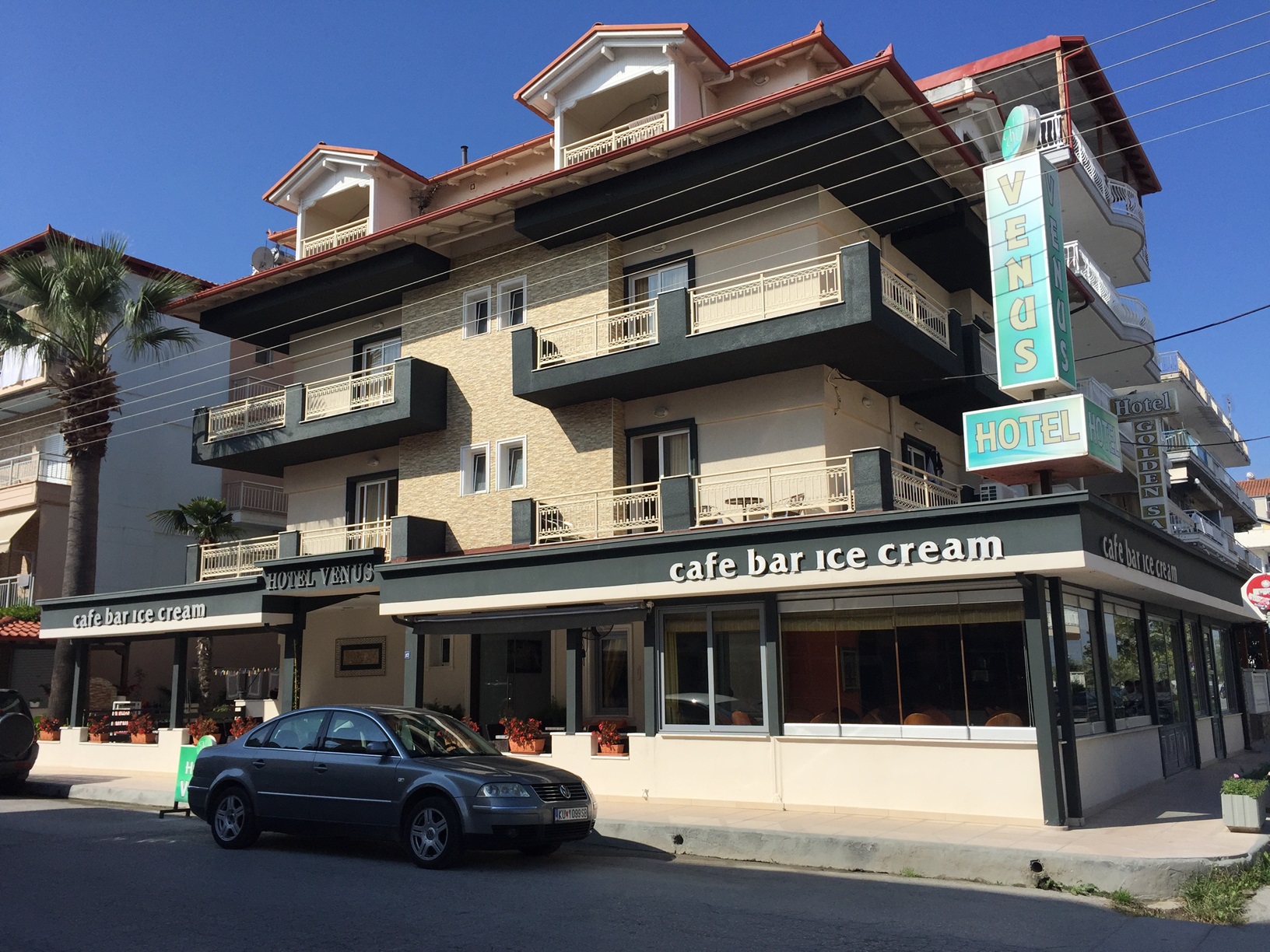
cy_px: 476
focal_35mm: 29
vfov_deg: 48.2
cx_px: 635
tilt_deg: +11.5
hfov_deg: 61.7
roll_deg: +1.1
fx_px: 1064
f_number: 2.2
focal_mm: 4.15
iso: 32
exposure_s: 1/3300
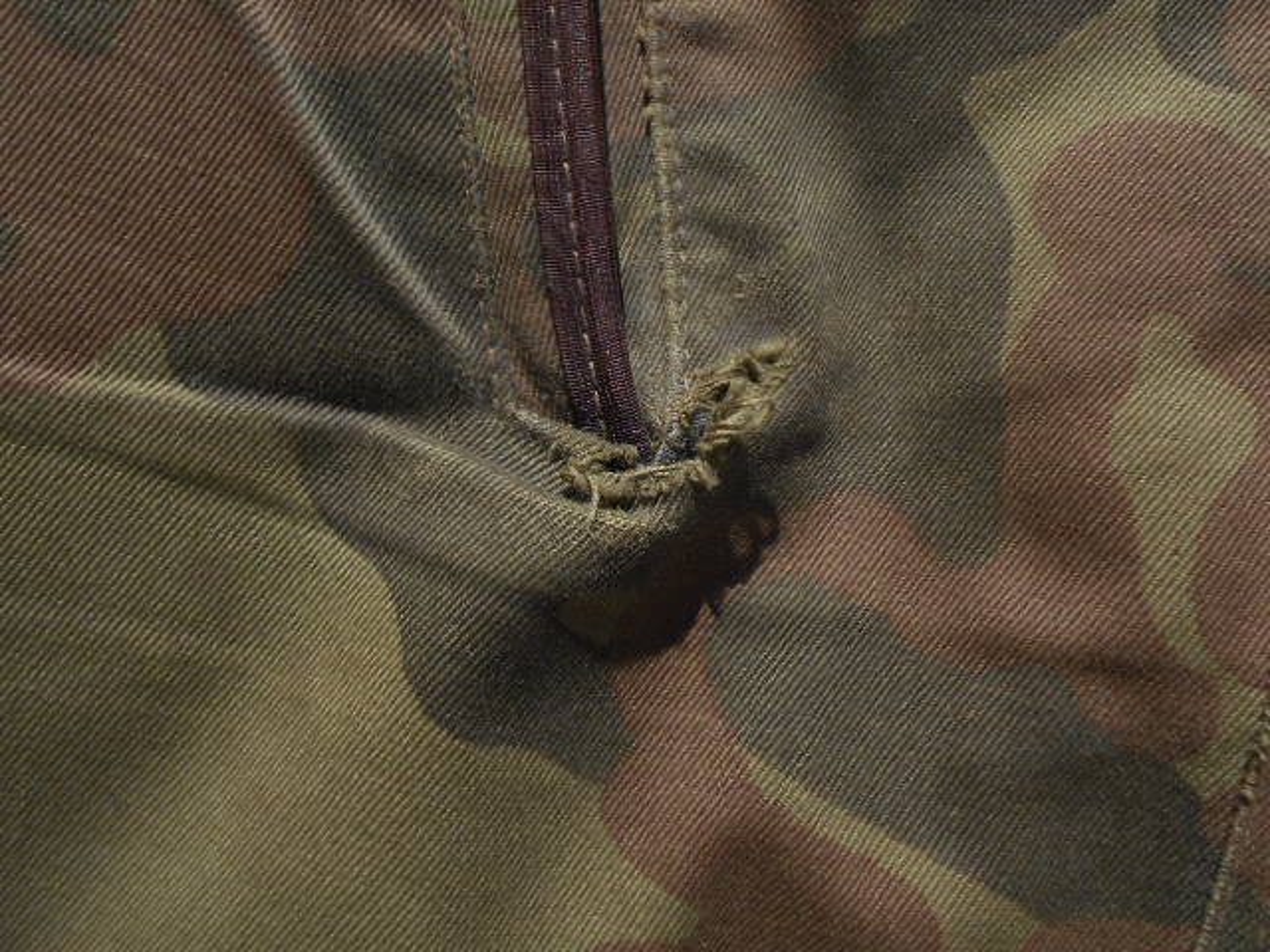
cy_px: 476
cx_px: 635
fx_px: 1101
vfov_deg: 46.8
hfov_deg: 60.0
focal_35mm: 30
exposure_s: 1/1000
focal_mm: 5.1
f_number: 3.4
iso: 80
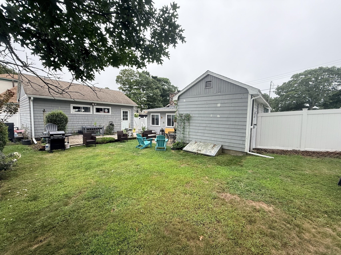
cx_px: 170
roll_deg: -1.0
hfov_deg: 102.1
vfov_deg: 85.7
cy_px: 128
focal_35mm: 14
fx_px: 138
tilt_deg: -4.8
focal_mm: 2.22
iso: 64
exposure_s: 1/436
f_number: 2.2
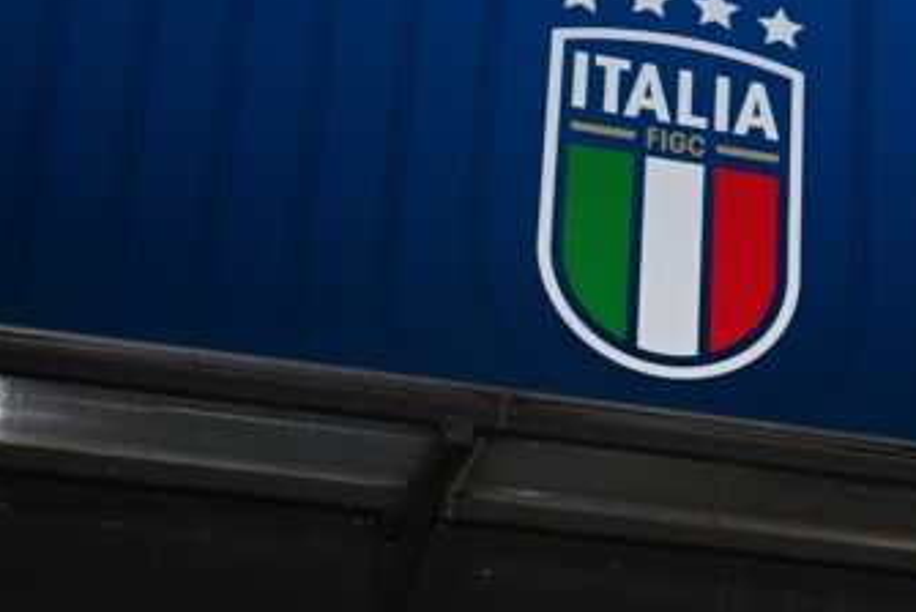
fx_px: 2801
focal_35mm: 110
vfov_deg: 12.5
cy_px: 212
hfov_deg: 17.1
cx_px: 1304
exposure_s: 1/60
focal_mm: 36
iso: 1600
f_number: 5
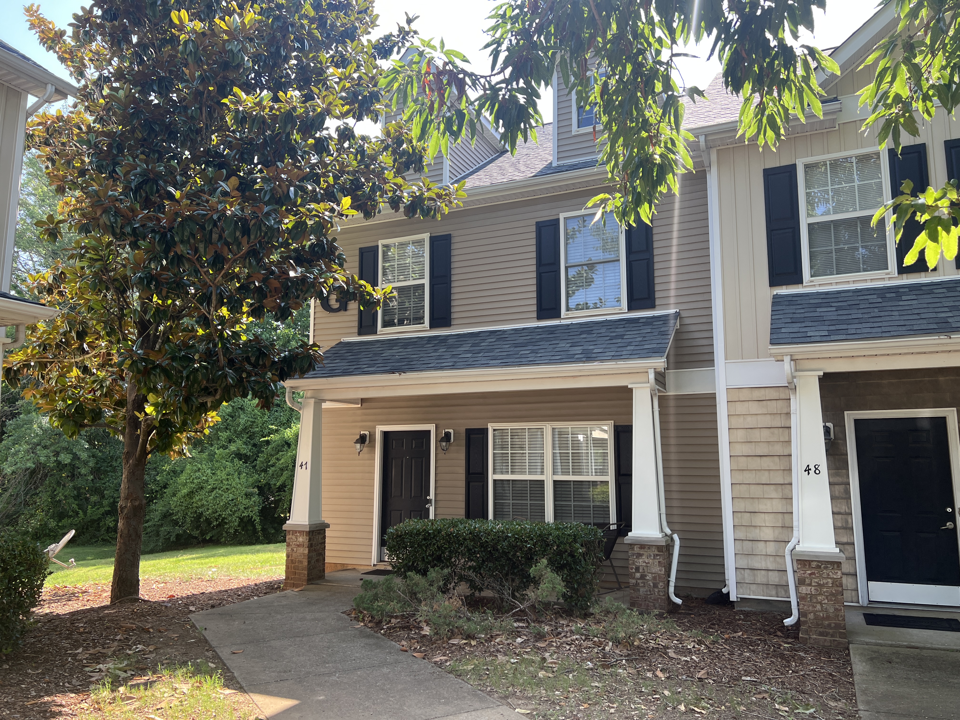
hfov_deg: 67.3
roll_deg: +0.4
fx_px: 721
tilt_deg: +11.5
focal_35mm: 26
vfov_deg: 53.1
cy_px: 360
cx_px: 480
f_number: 1.5
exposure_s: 1/413
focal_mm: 5.7
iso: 50
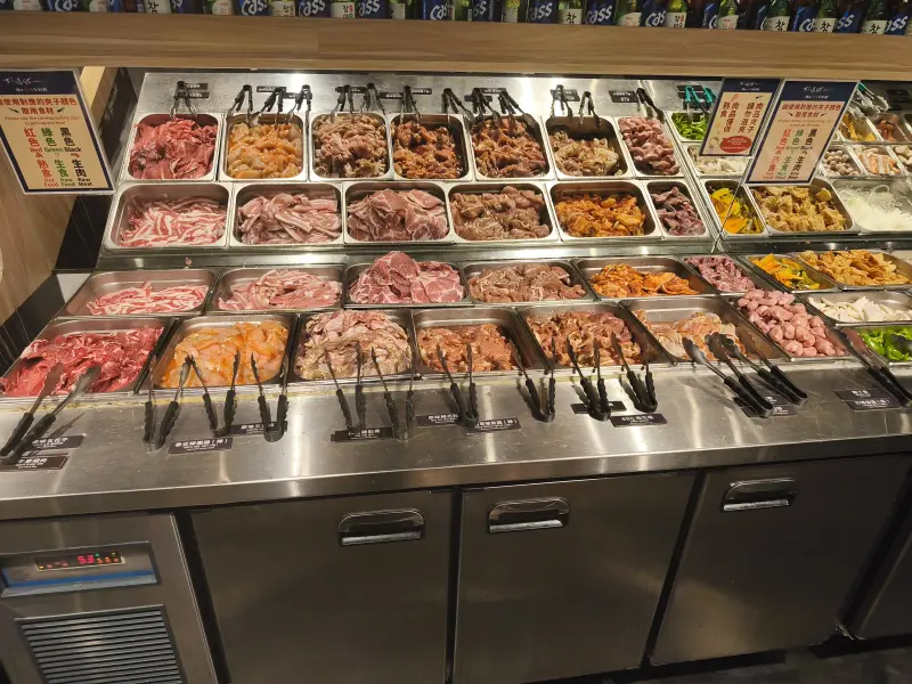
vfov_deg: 58.9
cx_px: 456
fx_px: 606
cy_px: 342
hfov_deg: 73.9
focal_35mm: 23
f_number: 1.65
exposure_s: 1/120
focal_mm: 6.18
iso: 320
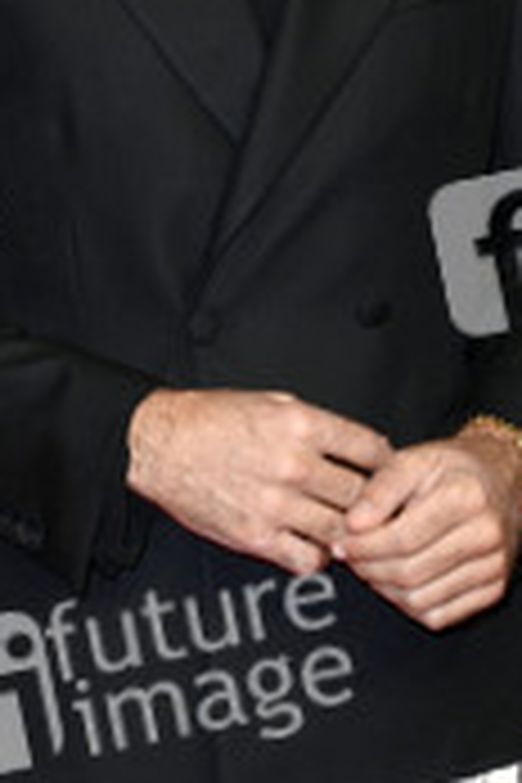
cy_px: 4
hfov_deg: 6.0
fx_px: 5002
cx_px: 252
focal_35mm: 230
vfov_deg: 8.9
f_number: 5.6
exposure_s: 1/250
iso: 1250
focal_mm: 100
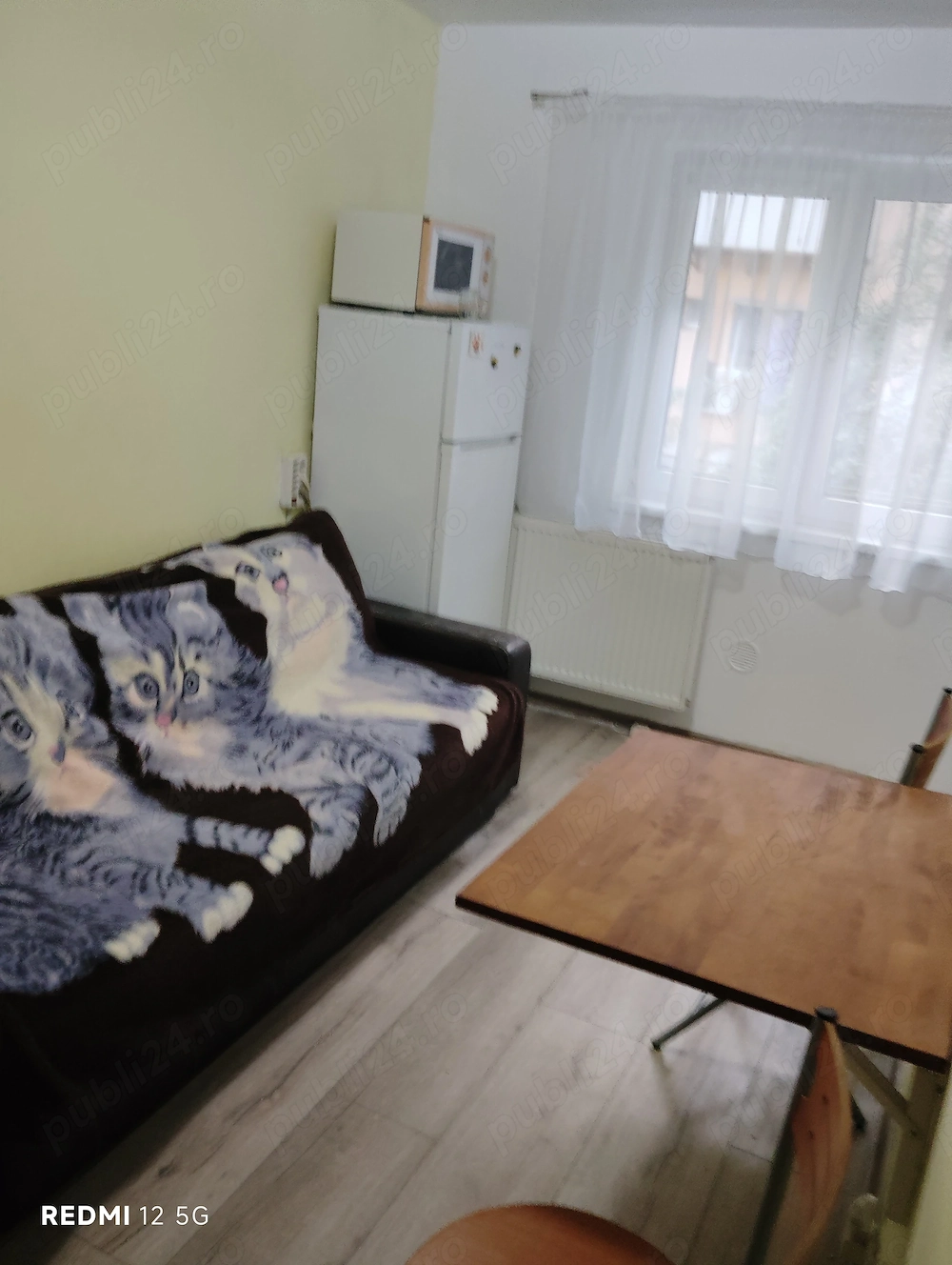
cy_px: 632
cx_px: 476
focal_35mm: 29
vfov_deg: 61.6
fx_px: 1061
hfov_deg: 48.3
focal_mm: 4.25
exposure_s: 1/33.3
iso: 273
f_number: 1.8
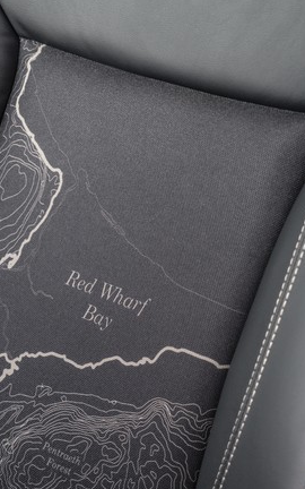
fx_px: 1689
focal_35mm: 127
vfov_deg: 16.3
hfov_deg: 10.3
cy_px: 376
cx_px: 30
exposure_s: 1.3
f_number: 6.3
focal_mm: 70
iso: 200
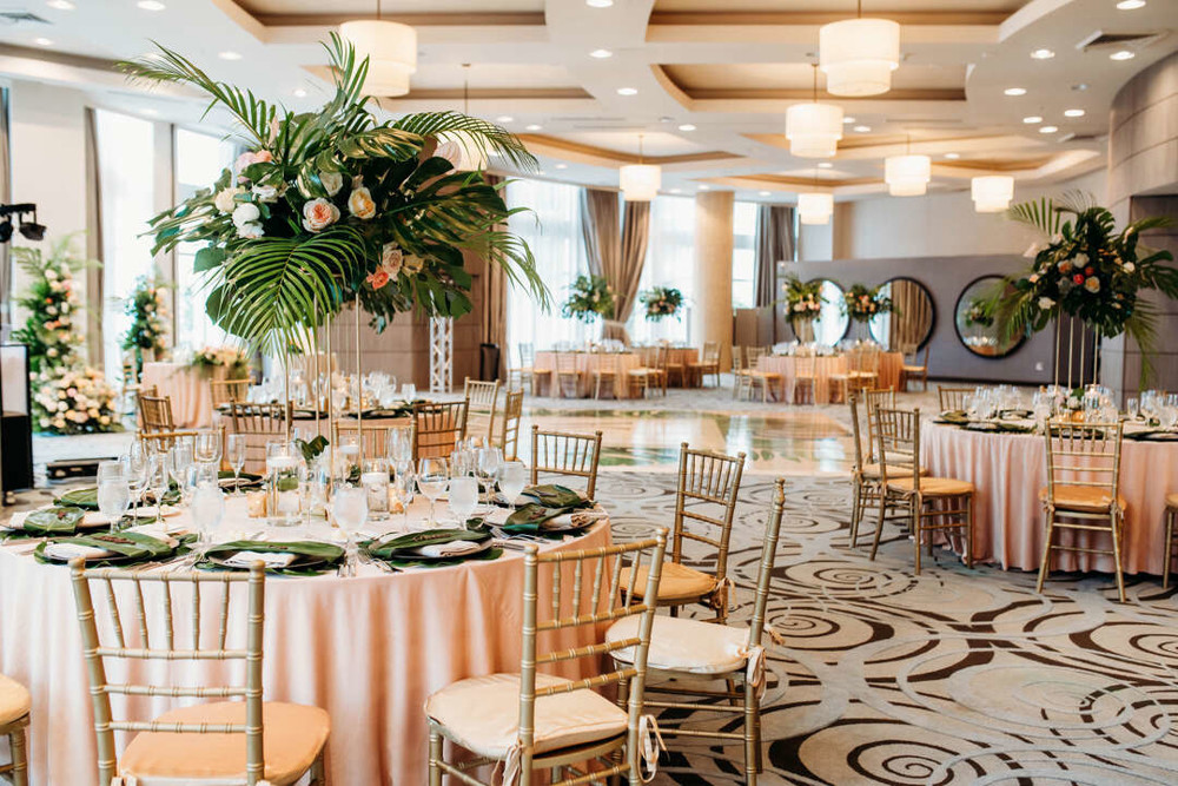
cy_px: 393
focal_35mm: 35
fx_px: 1145
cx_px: 589
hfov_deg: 54.4
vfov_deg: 37.9
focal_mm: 35
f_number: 2.8
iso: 2000
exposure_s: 1/200
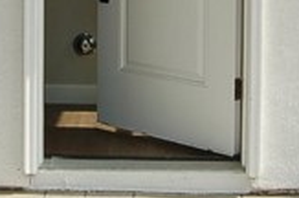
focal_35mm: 106
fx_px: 879
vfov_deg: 12.1
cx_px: 138
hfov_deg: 19.3
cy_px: -124
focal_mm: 18
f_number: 9
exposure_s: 1/250
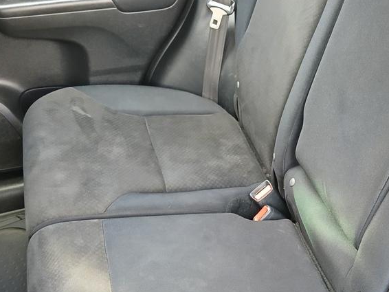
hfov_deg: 39.3
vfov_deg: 30.1
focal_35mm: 47
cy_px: 235
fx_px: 528
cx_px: 294
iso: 250
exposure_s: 1/24
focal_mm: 3.98
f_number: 1.8
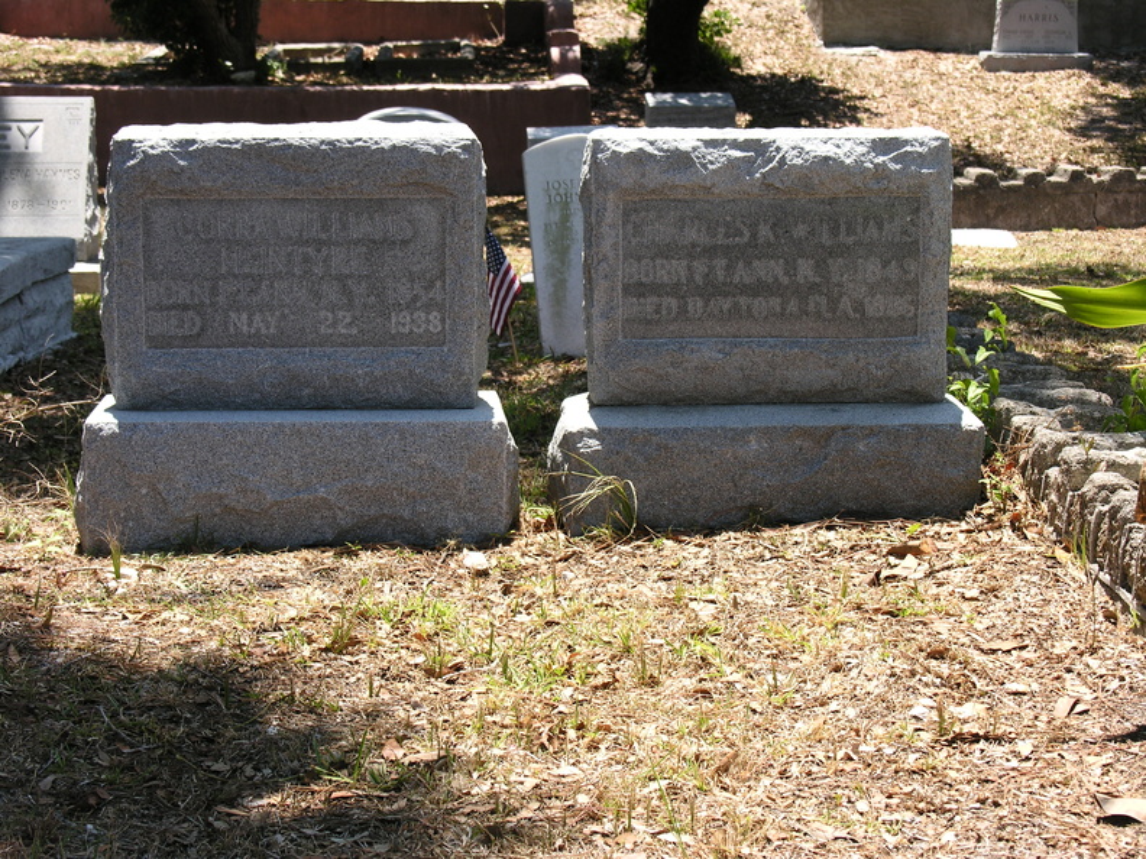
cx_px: 573
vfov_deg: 18.9
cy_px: 430
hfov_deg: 25.0
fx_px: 2582
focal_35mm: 78
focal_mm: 19.8
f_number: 4.8
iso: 50
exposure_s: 1/182
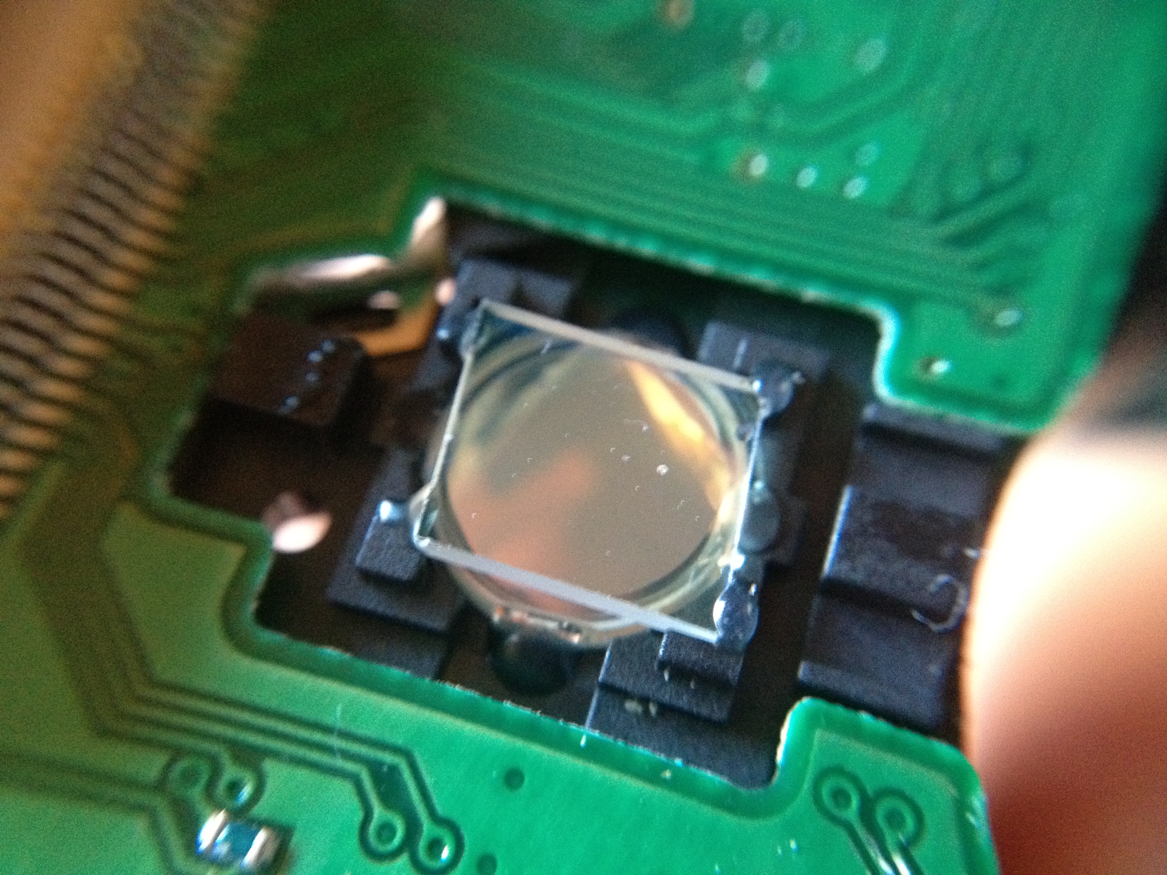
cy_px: 438
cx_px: 584
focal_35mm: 35
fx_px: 1180
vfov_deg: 40.7
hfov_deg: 52.6
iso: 500
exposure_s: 1/15
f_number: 2.4
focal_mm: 4.28
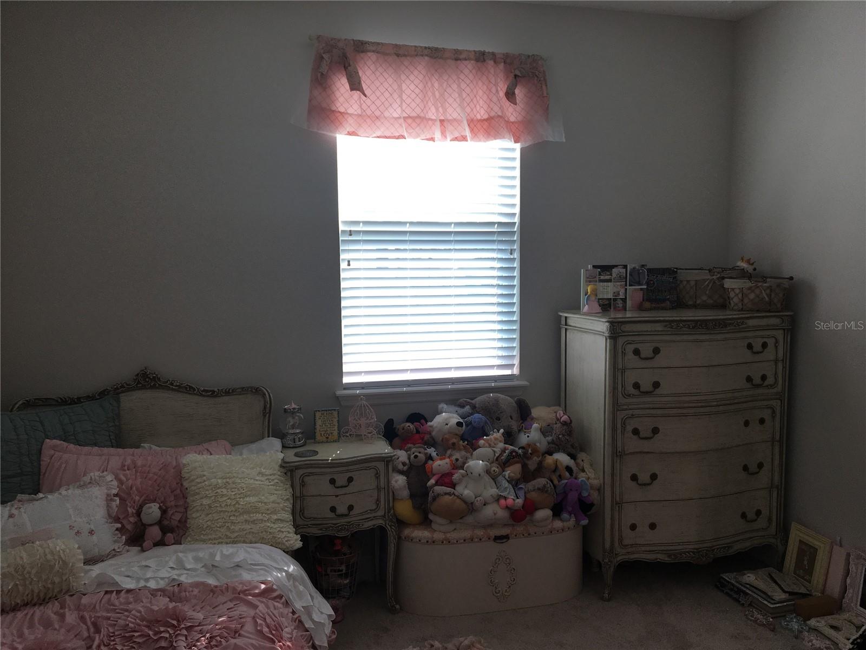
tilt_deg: -5.0
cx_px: 433
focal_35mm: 29
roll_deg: +1.6
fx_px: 726
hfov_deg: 61.7
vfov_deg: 48.2
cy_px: 325
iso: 25
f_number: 2.2
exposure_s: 1/60
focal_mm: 4.15
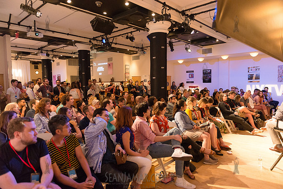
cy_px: 94
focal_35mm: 24
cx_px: 142
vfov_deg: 53.2
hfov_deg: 73.7
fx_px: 189
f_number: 2.8
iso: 4000
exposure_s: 1/200
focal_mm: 24
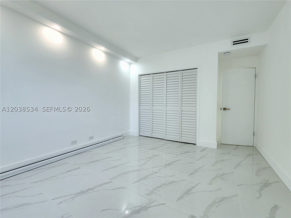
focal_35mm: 13
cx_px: 146
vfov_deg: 89.9
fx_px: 109
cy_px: 109
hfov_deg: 106.2
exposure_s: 1/120
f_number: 2.2
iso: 80
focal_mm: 2.2
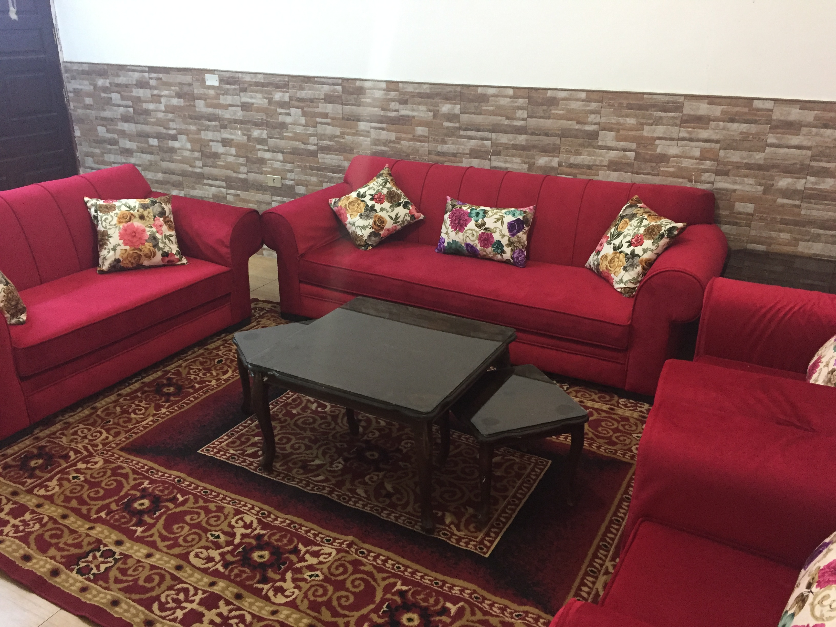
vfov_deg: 48.2
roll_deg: +0.3
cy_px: 314
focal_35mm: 29
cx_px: 418
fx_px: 700
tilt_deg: -23.6
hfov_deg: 61.7
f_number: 2.2
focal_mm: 4.15
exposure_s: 1/20
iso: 250
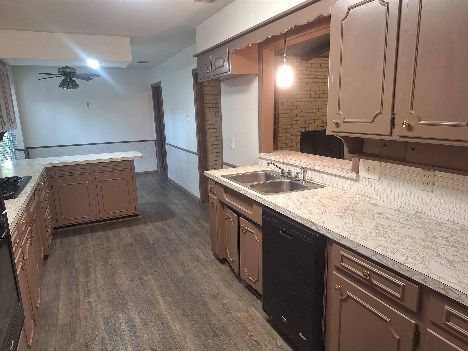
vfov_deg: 58.9
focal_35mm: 23
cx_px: 234
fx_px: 311
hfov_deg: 73.9
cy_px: 176
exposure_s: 1/40
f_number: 1.8
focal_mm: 5.54
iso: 200
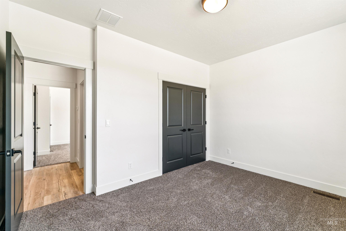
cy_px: 116
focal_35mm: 16
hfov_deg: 98.5
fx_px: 149
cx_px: 173
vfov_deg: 75.5
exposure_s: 1/15
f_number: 13
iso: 400
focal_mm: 15.5
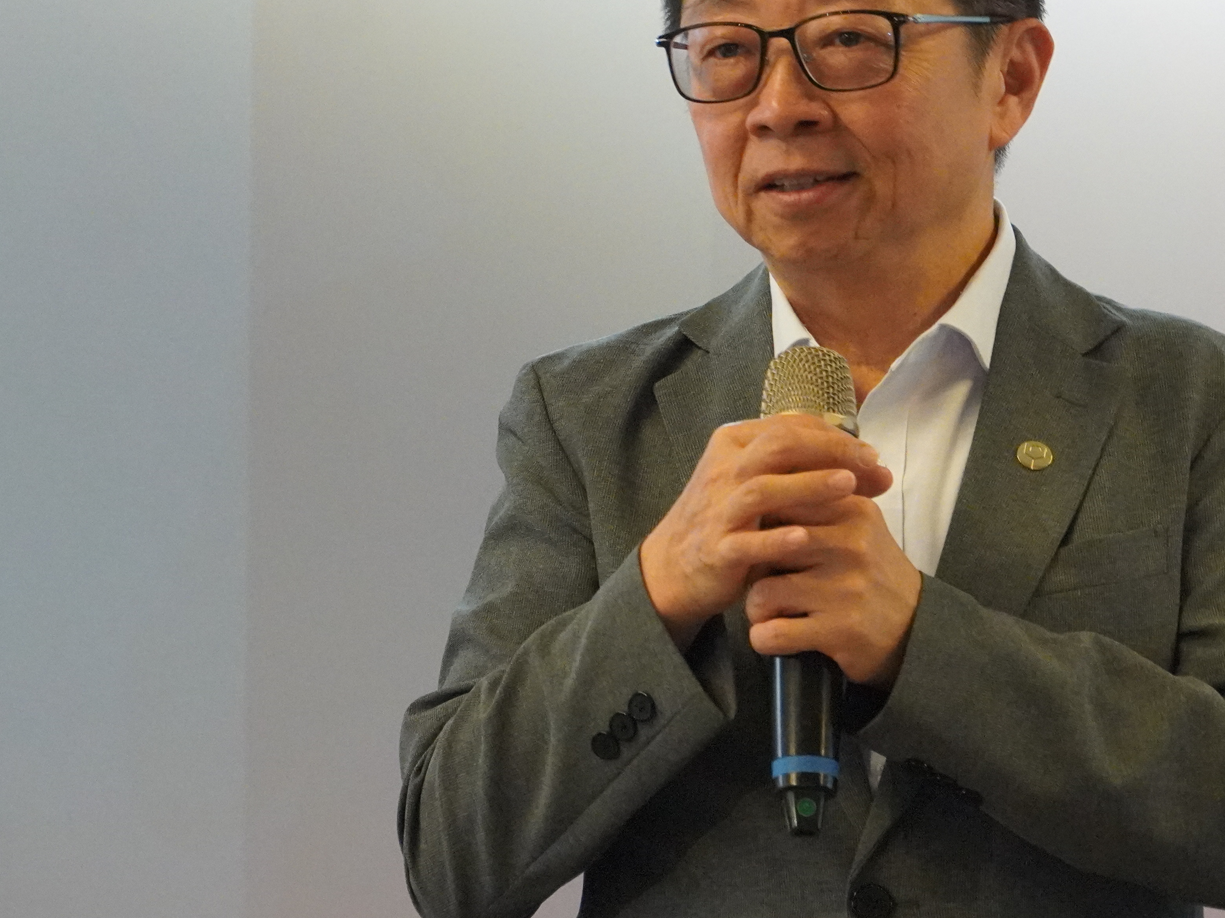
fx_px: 9059
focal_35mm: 256
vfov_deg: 5.8
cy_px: 358
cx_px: 940
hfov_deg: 7.7
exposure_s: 1/100
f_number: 5.6
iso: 6400
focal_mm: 92
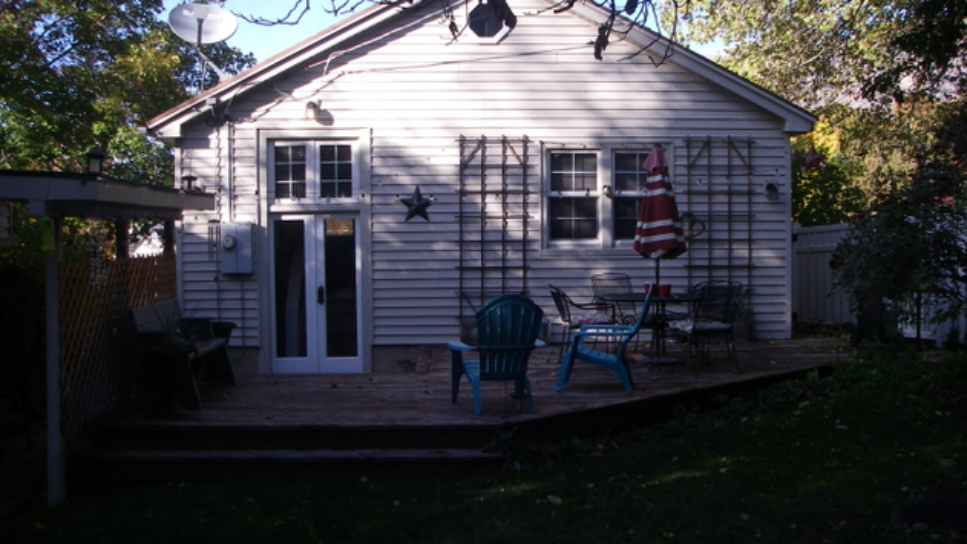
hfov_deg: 48.4
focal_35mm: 42
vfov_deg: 28.4
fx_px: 1077
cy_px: 270
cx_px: 489
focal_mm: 6.3
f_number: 3.3
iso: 80
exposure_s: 1/320
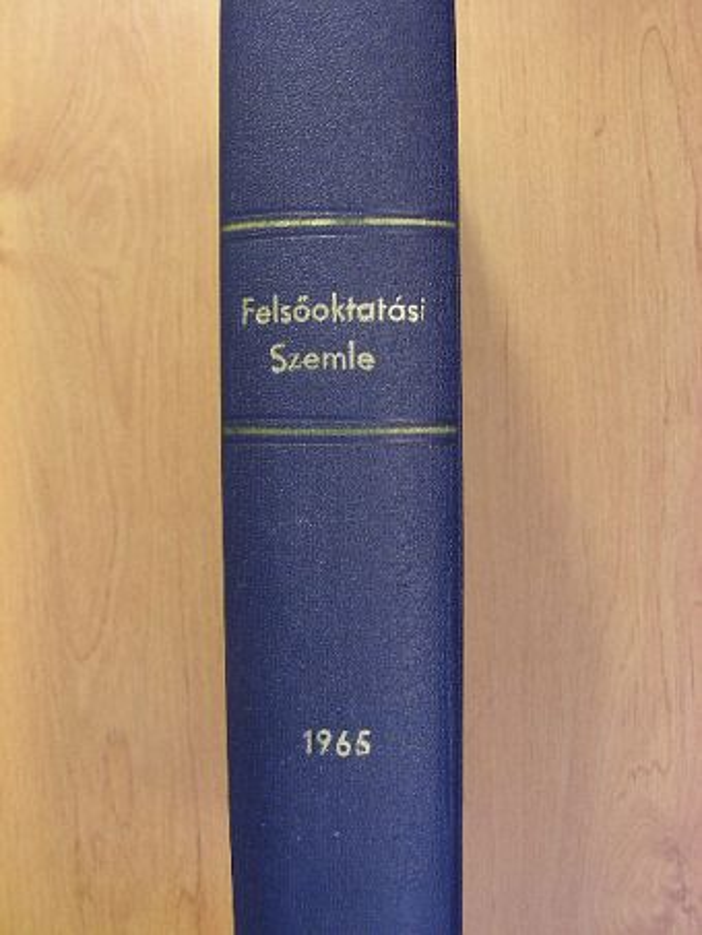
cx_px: 351
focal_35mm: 44
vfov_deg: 42.9
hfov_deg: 32.9
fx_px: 1189
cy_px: 468
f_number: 3.5
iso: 100
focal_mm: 7.4
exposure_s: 1/16.5
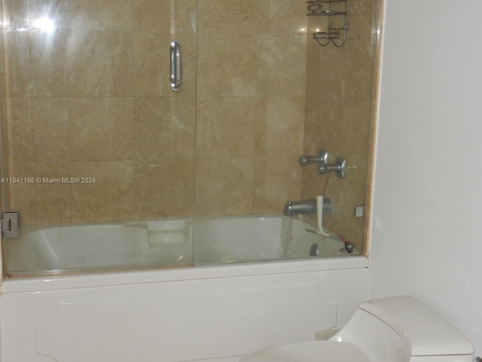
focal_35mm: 51
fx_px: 710
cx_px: 241
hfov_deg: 37.5
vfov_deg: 28.6
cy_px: 181
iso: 200
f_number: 4.5
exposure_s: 1/30
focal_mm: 9
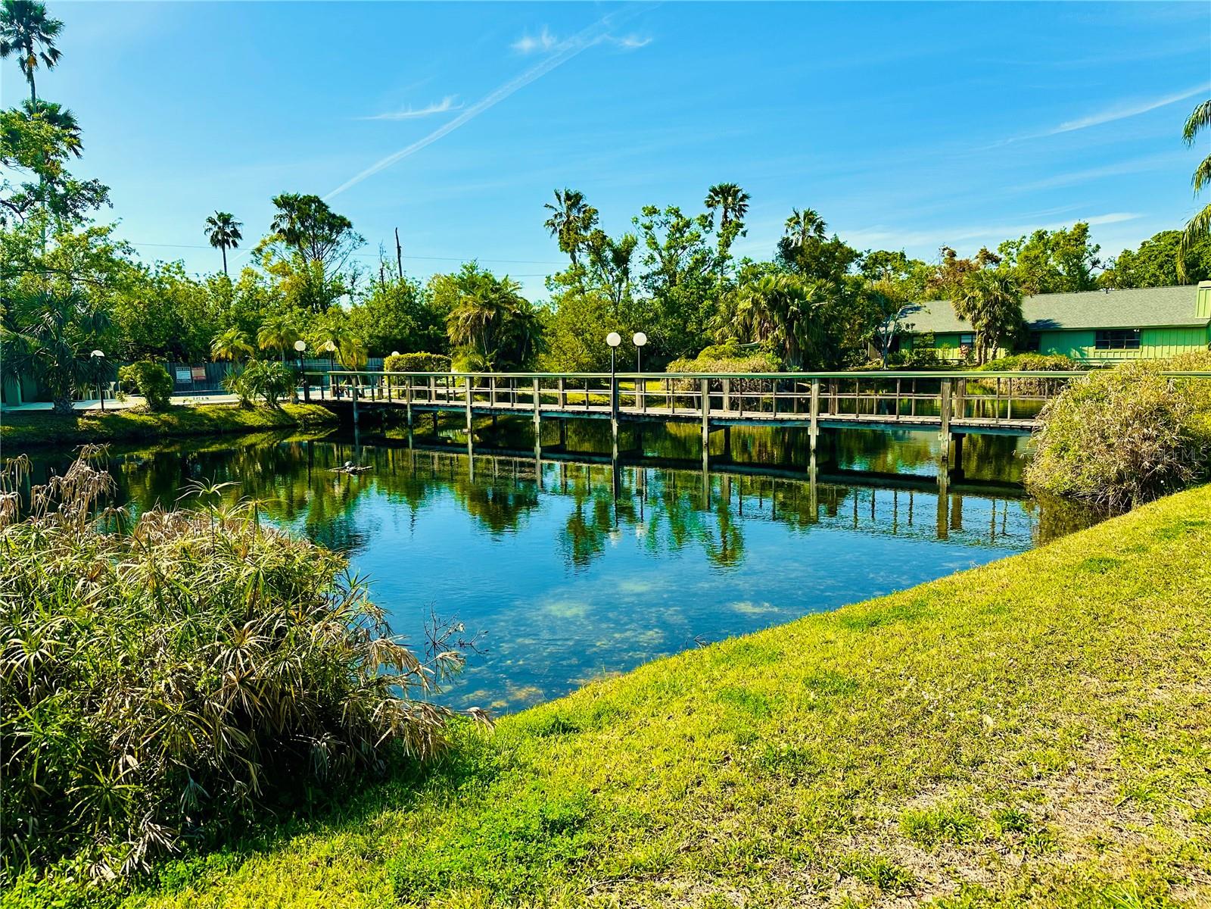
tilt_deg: -6.7
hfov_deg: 71.6
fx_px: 840
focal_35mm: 24
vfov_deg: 56.8
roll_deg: +1.1
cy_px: 454
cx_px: 606
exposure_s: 1/3247
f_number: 1.78
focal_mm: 6.86
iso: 80
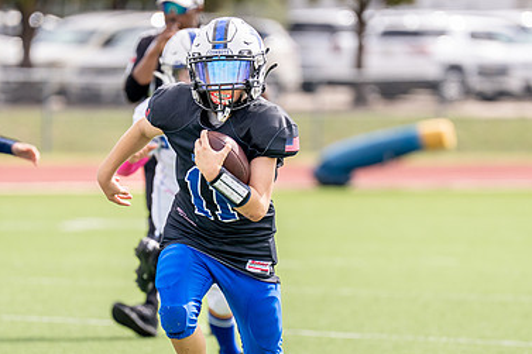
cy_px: 246
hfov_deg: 4.3
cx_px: 277
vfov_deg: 2.9
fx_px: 7060
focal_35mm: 478
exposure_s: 1/2500
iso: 250
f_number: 2.8
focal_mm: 200
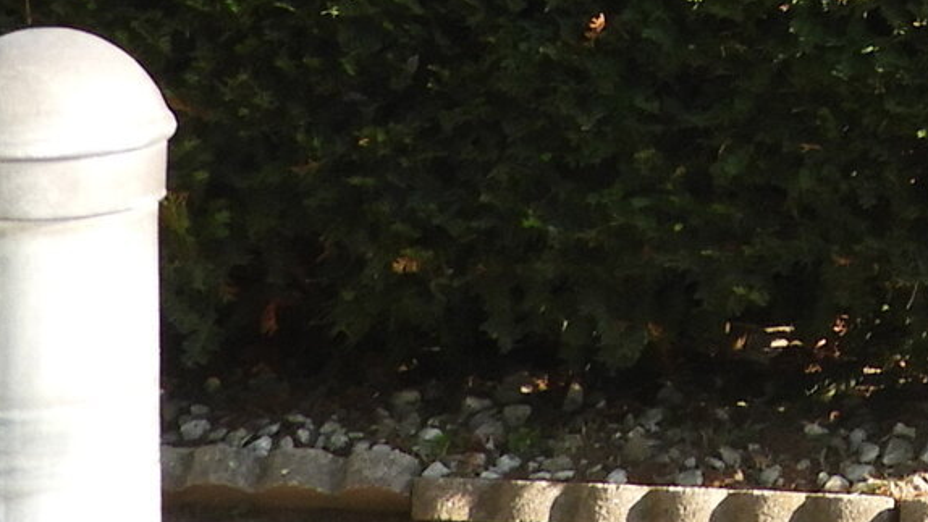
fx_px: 5020
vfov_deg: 5.7
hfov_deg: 10.2
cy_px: -806
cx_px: 1470
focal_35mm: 204
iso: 100
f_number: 3.8
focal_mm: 6.3
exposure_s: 1/250
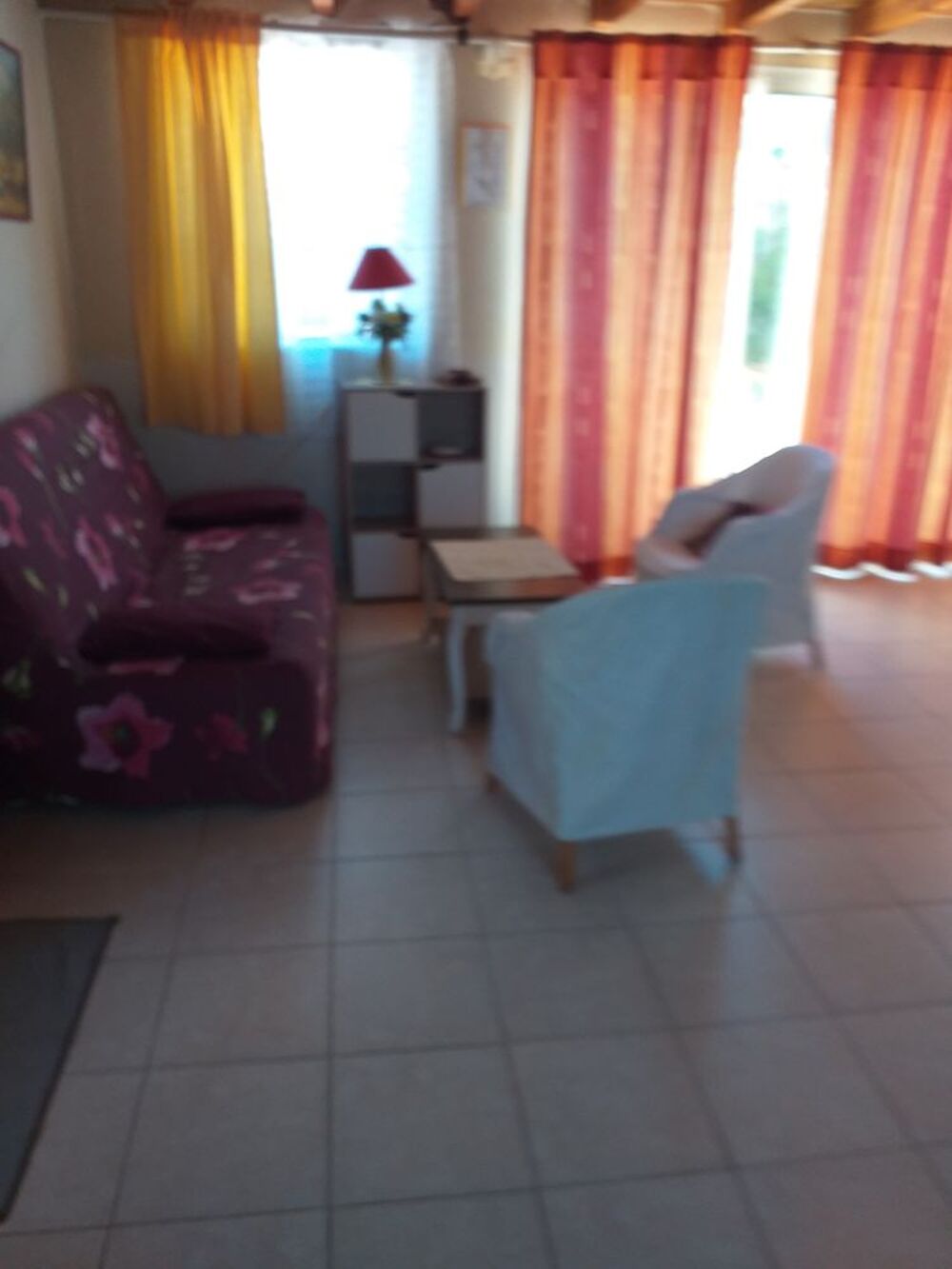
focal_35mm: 27
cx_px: 476
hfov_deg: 51.4
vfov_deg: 65.3
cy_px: 634
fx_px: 990
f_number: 1.9
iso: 50
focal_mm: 3.6
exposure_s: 1/50
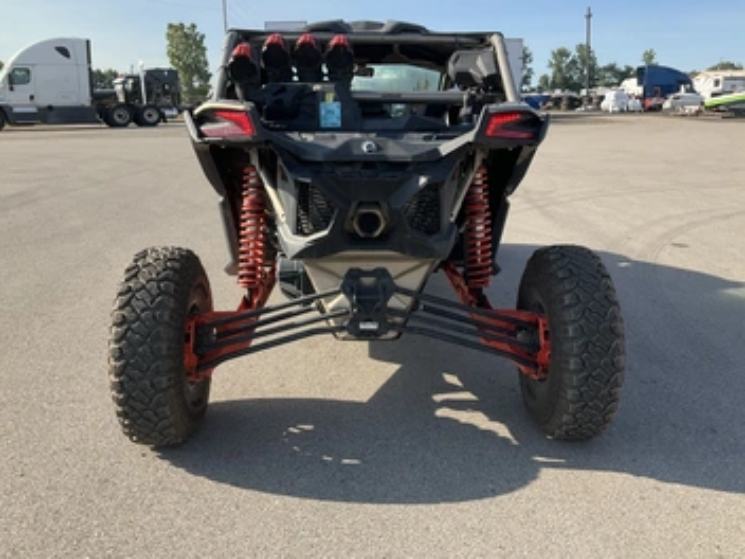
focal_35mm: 33
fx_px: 710
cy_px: 256
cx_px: 375
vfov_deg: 42.9
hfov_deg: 55.4
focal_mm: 3
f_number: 1.8
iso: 25
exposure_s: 1/944
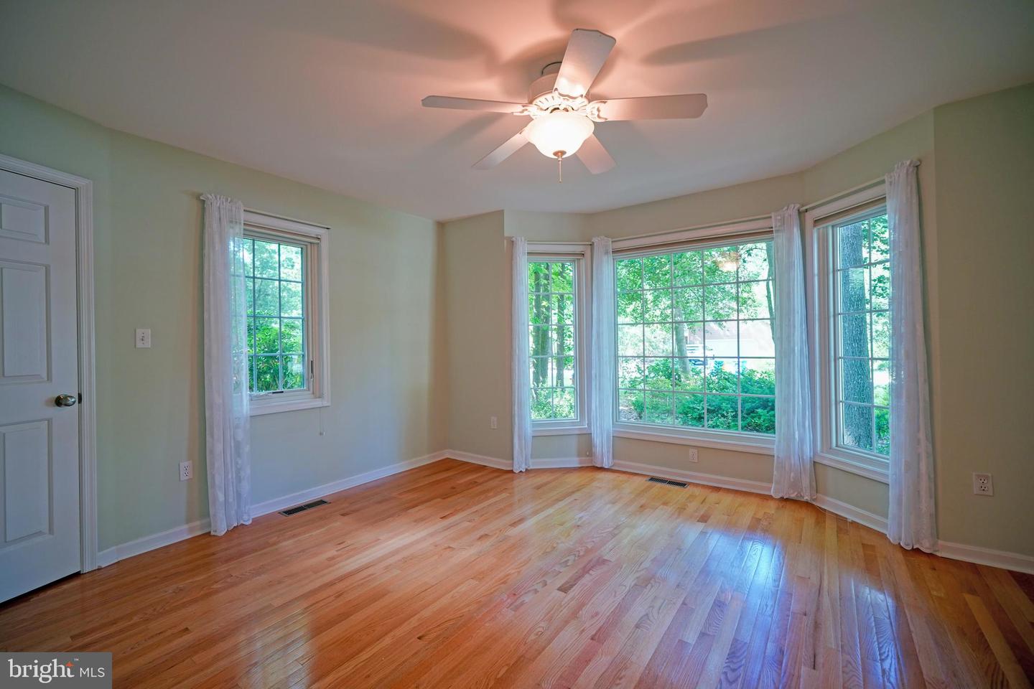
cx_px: 517
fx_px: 431
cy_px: 344
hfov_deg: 100.4
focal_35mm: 15
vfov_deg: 77.3
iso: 250
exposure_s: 1/30
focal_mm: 10
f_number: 2.8
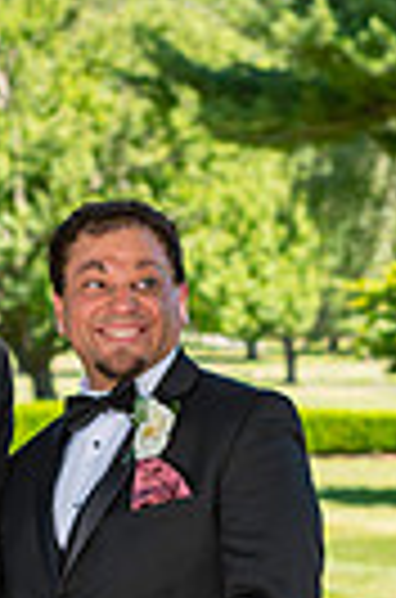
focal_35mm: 156
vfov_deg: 13.1
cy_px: 522
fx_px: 2587
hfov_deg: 8.7
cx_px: 101
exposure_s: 1/800
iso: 100
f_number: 3.2
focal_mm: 46
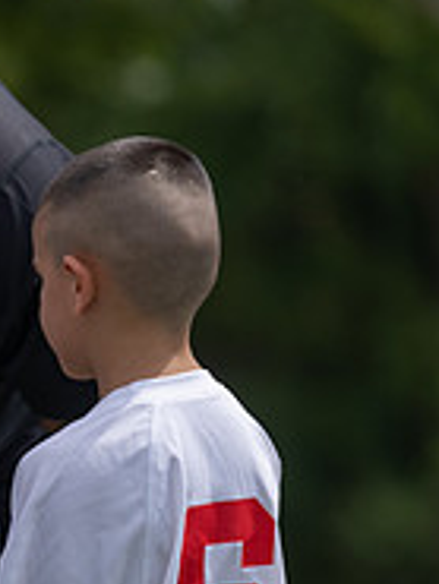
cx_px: -423
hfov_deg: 2.5
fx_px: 10168
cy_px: 412
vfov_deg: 3.3
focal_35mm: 602
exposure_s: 1/1250
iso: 100
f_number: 4
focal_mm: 200
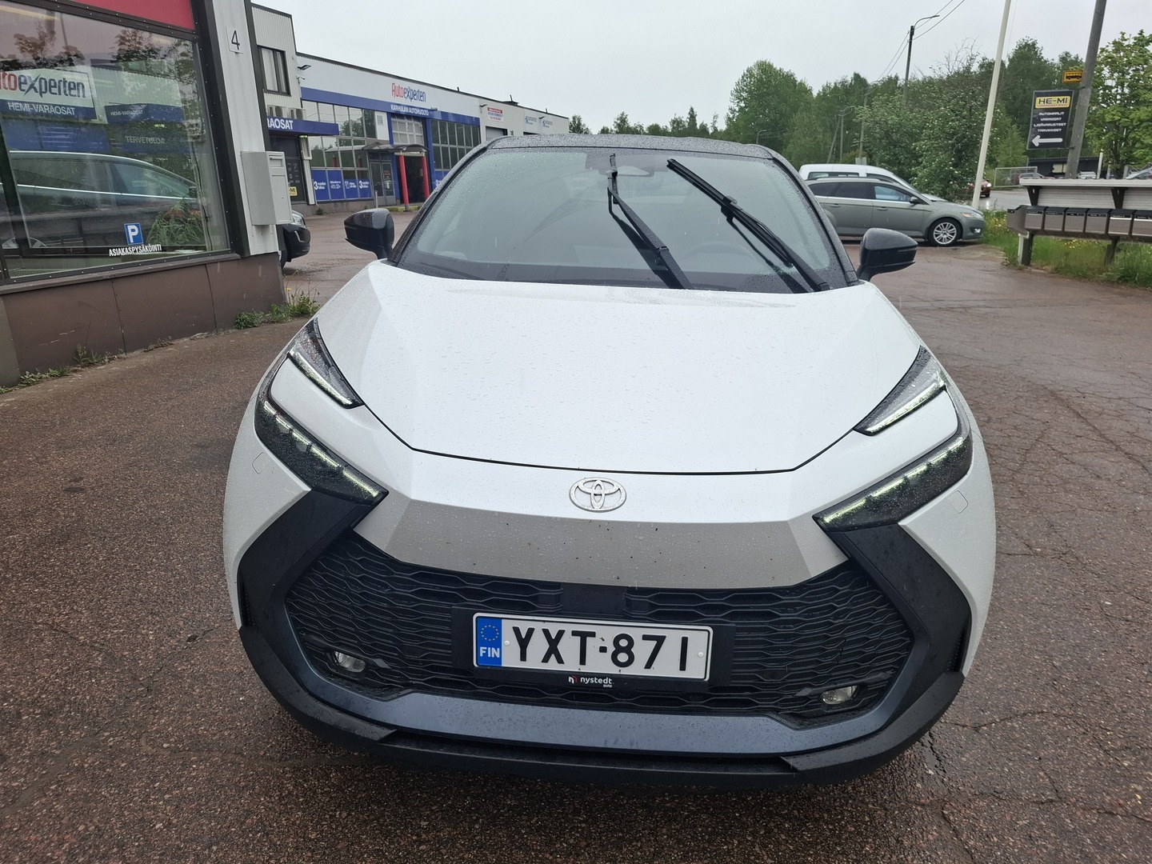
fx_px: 765
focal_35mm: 23
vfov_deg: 58.9
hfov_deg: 73.9
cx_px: 576
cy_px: 432
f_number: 1.8
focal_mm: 5.54
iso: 50
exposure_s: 1/705
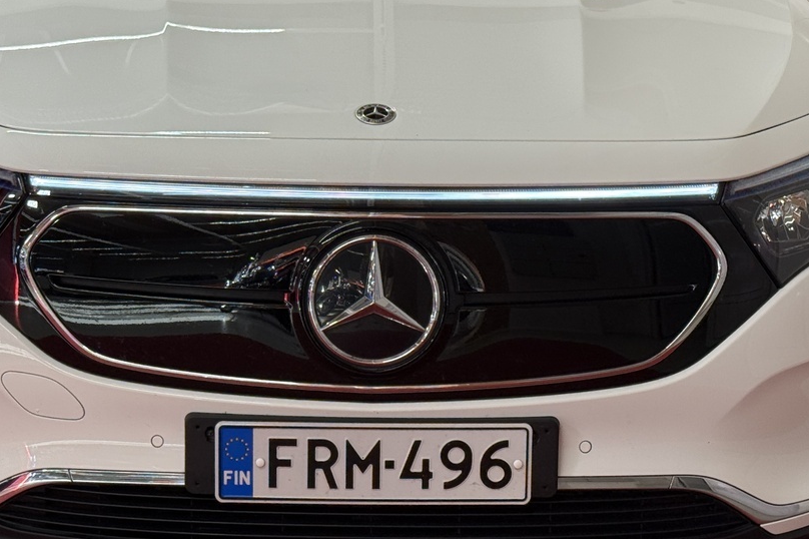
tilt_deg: -9.9
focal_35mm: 89
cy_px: 182
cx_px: 382
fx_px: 1999
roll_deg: -0.8
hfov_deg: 22.9
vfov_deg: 15.3
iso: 80
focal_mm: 6.76
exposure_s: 1/154
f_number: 1.78
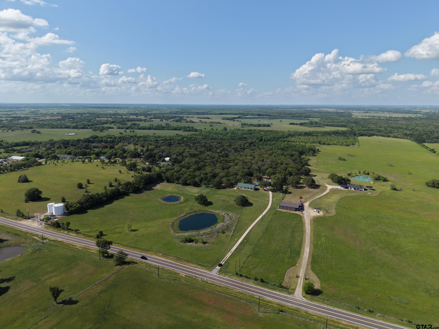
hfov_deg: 71.6
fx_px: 304
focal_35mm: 24
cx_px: 220
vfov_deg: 56.8
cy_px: 164
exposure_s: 1/6000
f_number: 1.8
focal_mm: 8.67
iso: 230
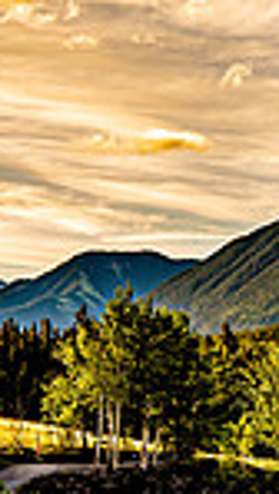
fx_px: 2088
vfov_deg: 13.4
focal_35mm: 159
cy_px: 453
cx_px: 249
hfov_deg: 7.6
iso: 100
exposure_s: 1/200
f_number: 4.5
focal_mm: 39
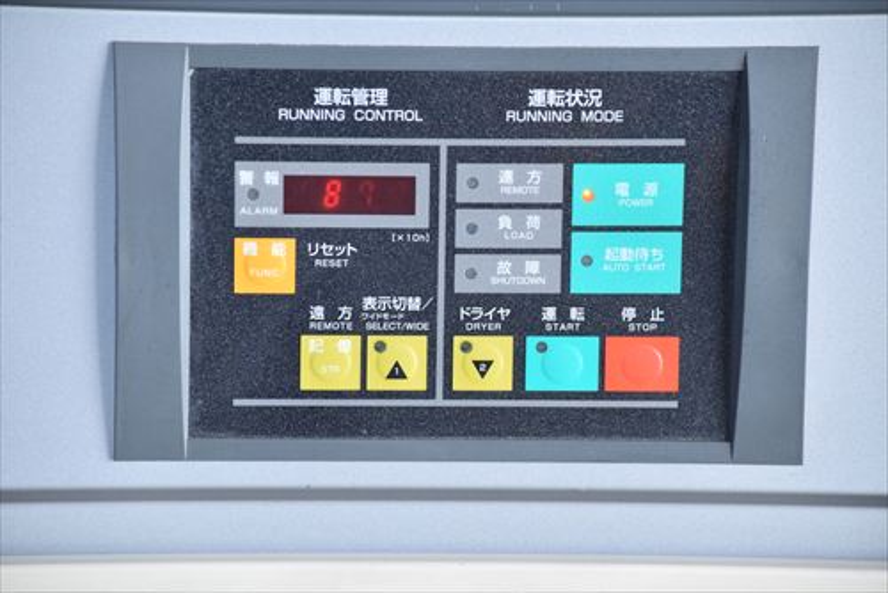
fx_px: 4627
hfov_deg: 11.0
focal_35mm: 188
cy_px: 296
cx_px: 444
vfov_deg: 7.3
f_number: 6.3
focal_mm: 125
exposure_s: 1/100
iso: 1250
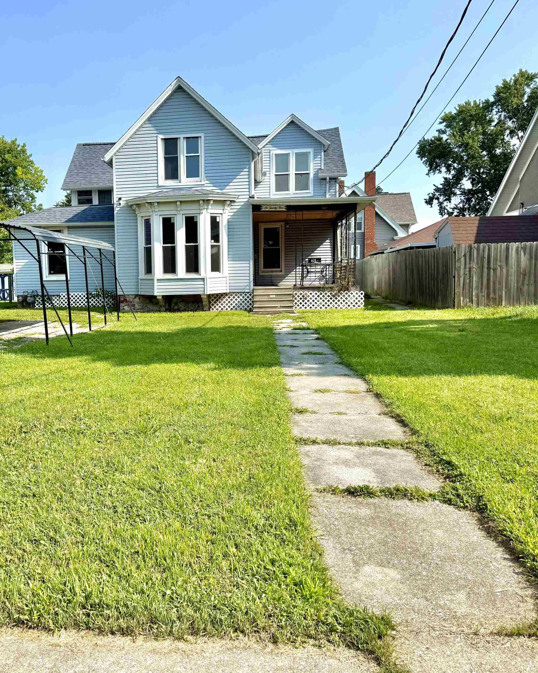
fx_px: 637
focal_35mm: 32
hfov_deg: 44.9
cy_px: 335
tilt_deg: -3.5
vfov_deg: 55.7
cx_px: 168
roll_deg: +1.7
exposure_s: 1/3759
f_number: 1.78
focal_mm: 6.76
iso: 80
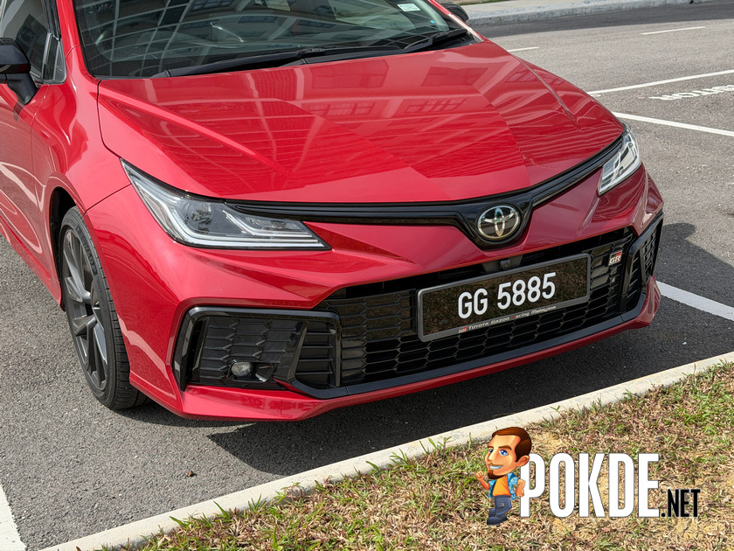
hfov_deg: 39.7
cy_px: 276
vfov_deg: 30.3
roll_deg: +3.3
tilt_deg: -18.6
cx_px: 367
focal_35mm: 48
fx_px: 1018
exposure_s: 1/2415
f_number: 1.78
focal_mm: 6.76
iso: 80
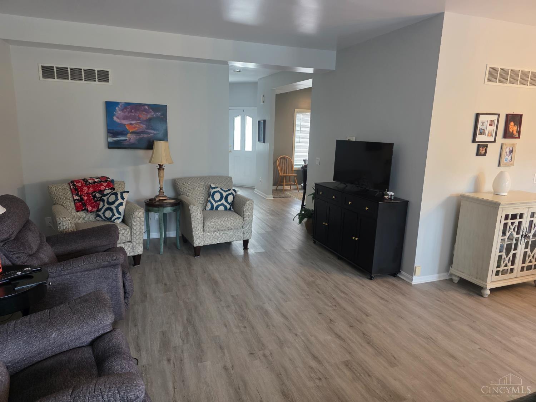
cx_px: 268
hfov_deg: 73.9
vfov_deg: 58.9
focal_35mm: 23
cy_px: 201
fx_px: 356
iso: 500
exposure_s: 1/120
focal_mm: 6.3
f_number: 1.7
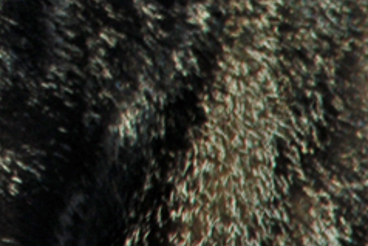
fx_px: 9661
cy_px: -364
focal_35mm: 945
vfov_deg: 1.5
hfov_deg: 2.2
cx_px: -537
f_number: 5.6
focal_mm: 125
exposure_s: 1/500
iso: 200
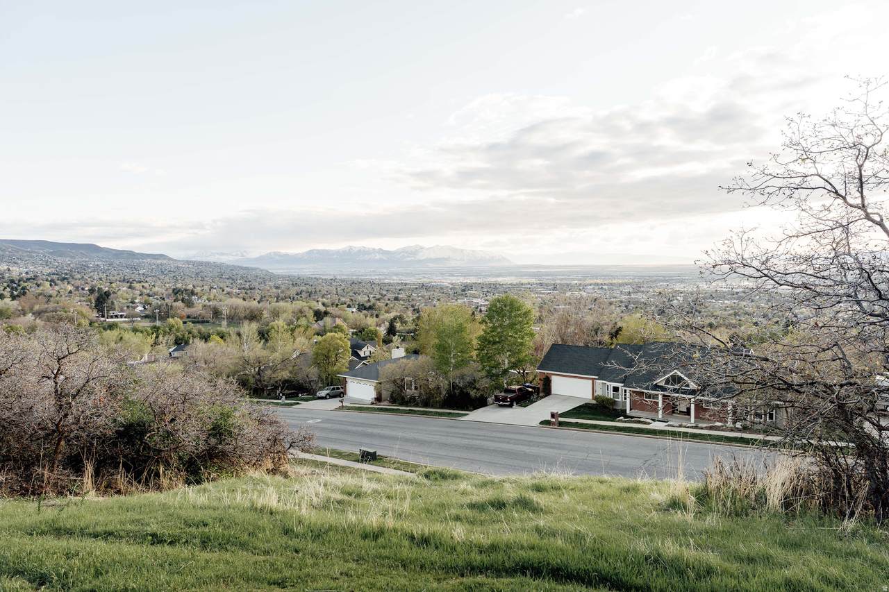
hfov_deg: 73.8
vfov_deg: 53.1
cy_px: 296
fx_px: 593
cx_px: 444
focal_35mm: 24
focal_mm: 24
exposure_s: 1/250
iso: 100
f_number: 4.5
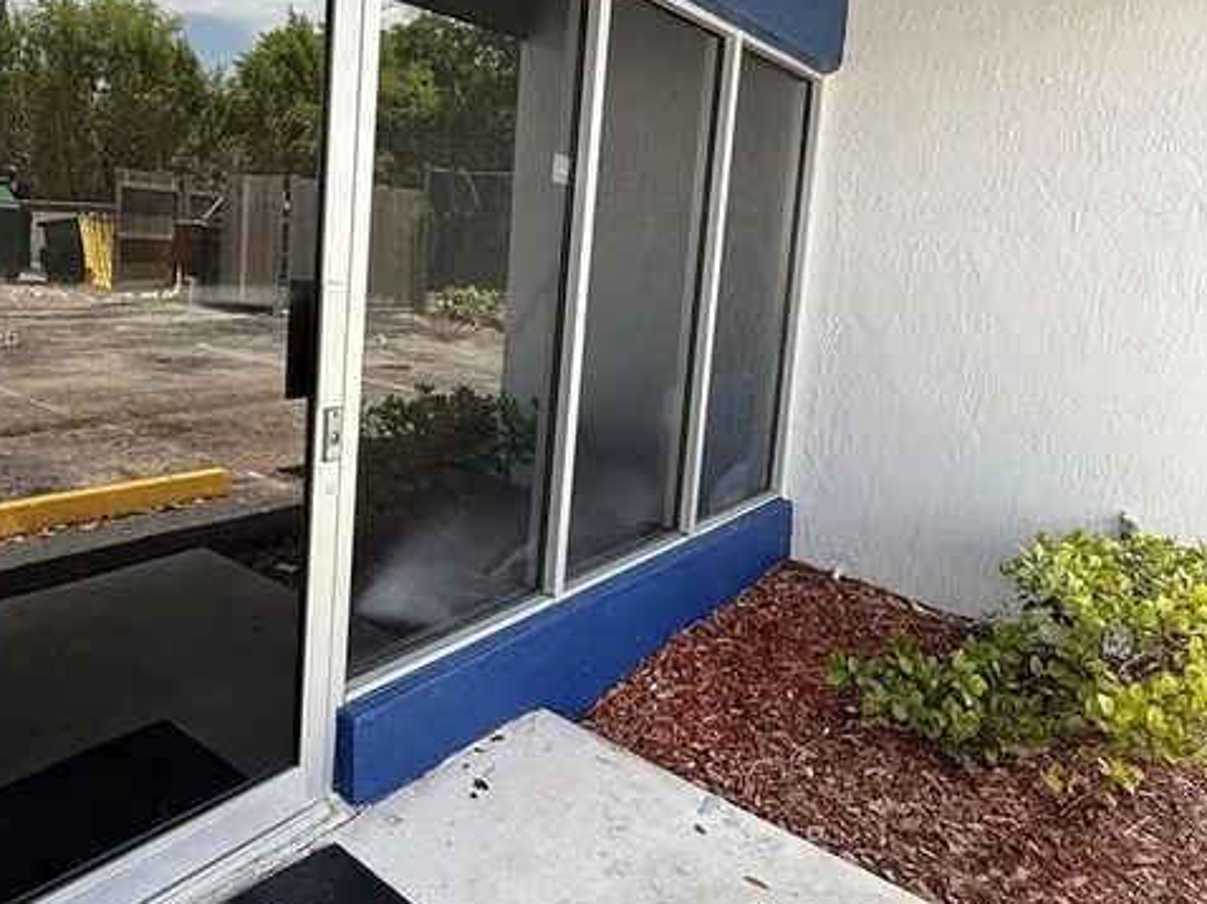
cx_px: 495
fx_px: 871
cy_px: 340
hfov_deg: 68.9
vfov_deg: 54.2
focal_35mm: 25
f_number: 2.2
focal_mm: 2.22
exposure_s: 1/151
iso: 50
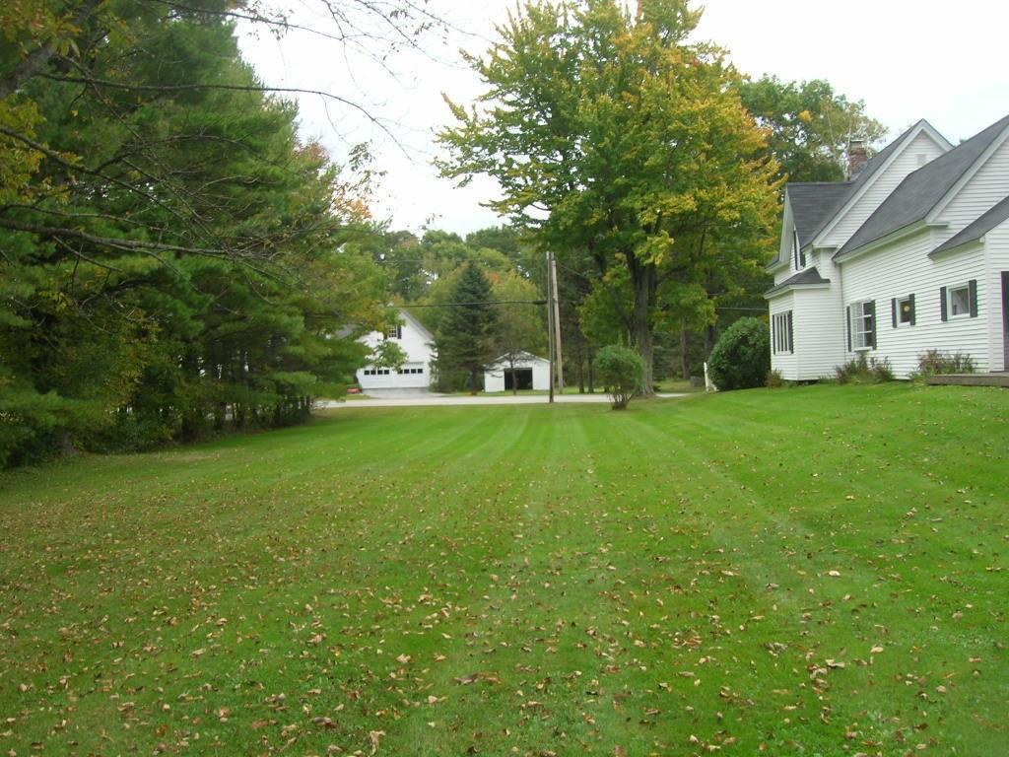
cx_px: 504
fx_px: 991
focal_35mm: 34
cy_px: 378
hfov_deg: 54.0
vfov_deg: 41.8
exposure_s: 1/75.5
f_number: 4.9
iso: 50
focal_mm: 5.7
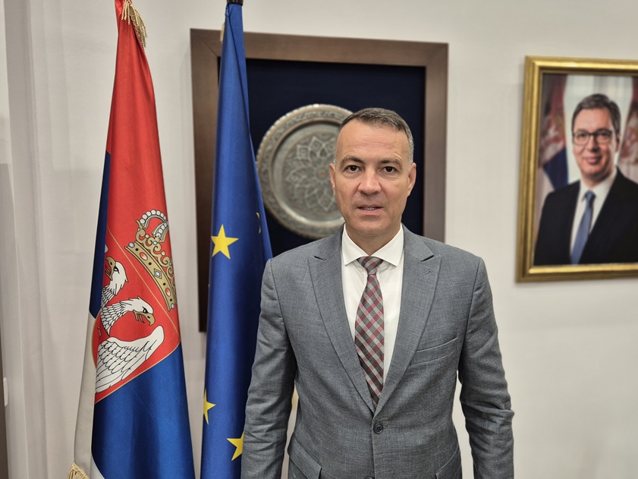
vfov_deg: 49.7
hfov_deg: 63.4
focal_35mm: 28
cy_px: 229
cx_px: 338
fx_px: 516
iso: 160
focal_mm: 5.4
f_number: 1.8
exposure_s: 1/100
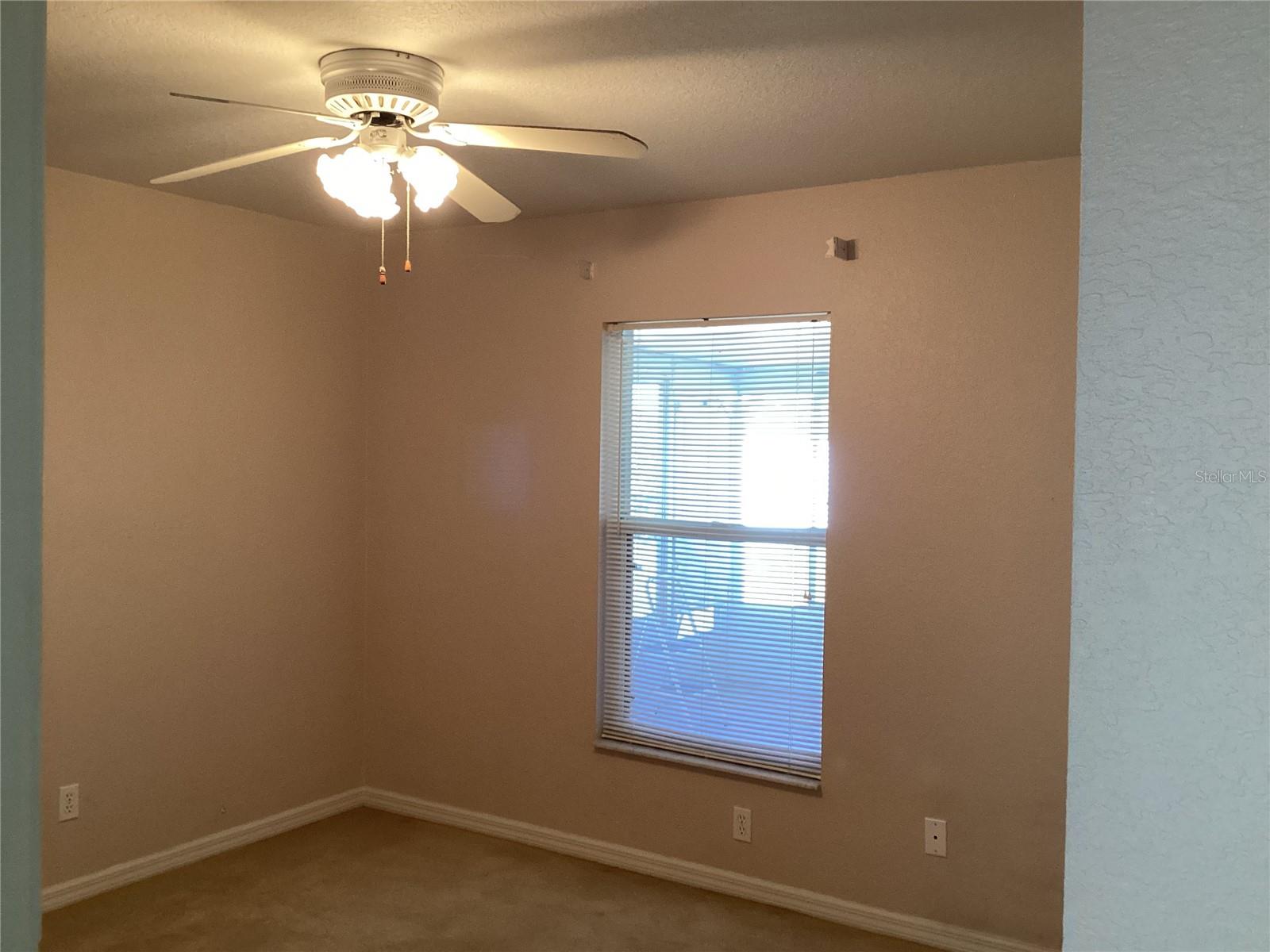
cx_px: 635
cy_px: 476
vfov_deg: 45.4
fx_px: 1137
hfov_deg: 58.4
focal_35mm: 31
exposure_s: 1/60
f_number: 2.4
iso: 200
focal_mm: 3.3
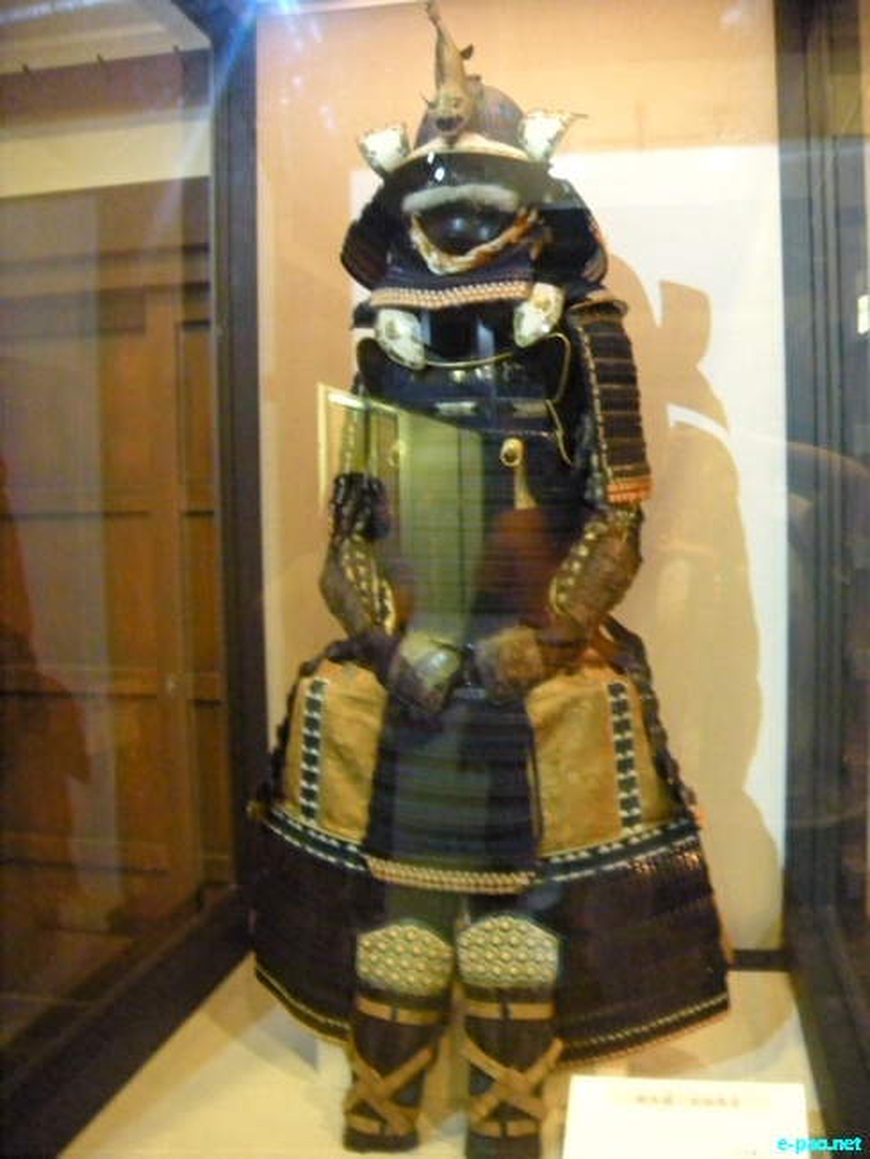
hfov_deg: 40.7
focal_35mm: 35
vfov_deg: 52.6
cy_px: 580
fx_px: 1172
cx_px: 435
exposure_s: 1/5.6
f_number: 3.8
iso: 800
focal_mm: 5.9
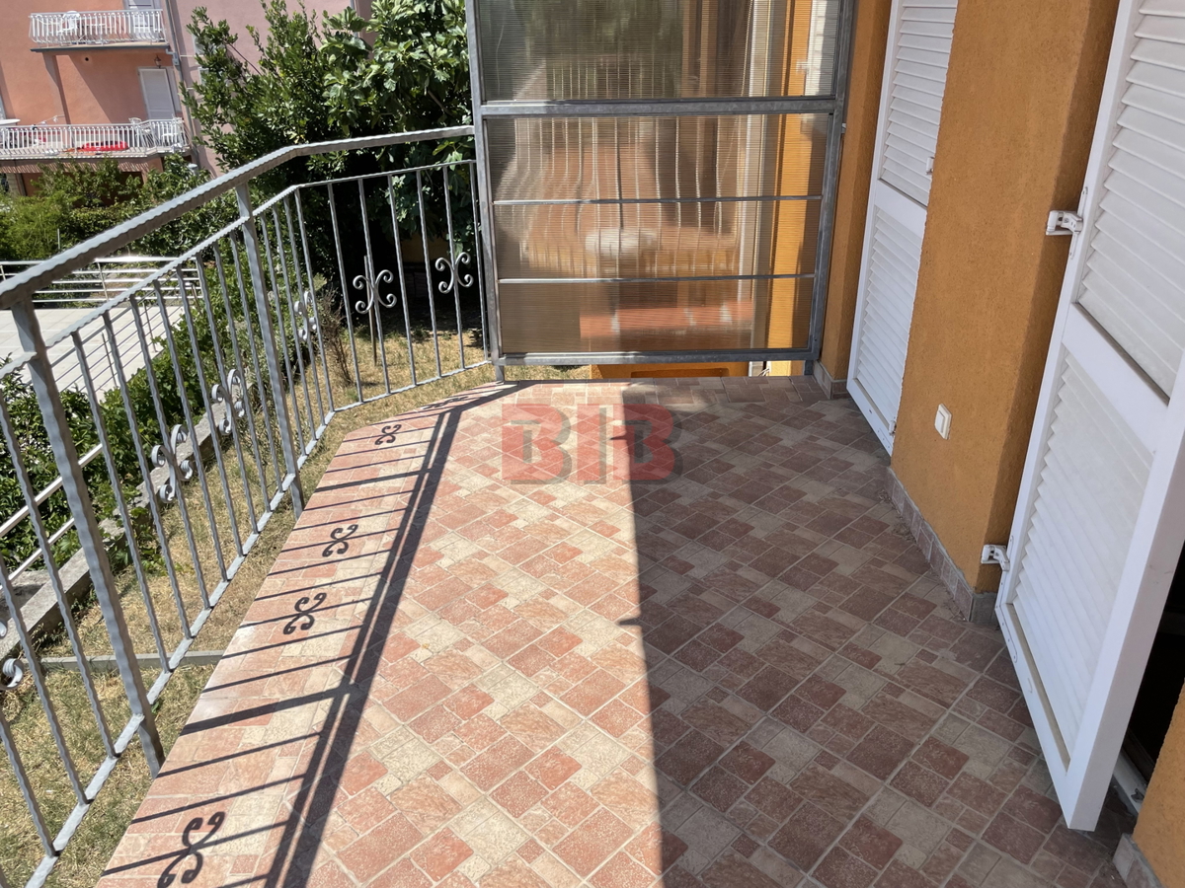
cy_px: 444
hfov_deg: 67.3
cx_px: 592
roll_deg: +1.2
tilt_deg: -26.3
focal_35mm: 26
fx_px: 890
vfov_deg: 53.1
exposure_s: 1/3610
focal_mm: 4.2
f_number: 1.6
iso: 32
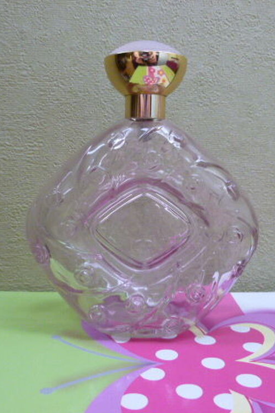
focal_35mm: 35
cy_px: 207
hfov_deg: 37.8
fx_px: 401
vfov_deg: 54.4
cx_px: 143
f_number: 3.1
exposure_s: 1/40
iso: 400
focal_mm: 4.5
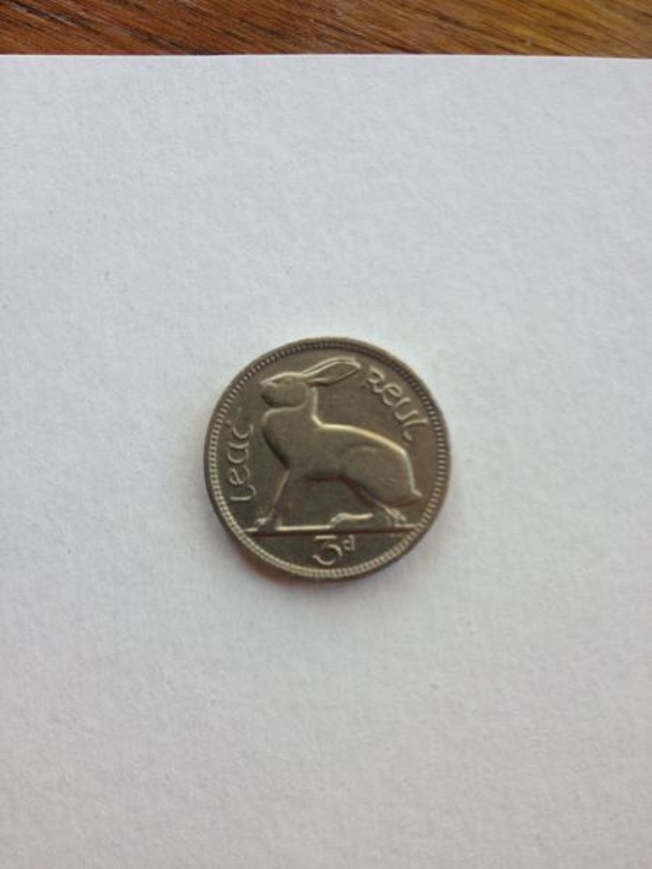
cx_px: 326
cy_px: 434
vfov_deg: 52.6
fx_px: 879
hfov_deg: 40.7
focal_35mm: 35
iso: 50
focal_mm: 4.28
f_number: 2.4
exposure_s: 1/40
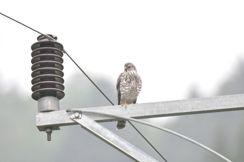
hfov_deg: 2.3
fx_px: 6091
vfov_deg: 1.5
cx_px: 122
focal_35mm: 900
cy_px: 81
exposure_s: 1/320
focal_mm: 600
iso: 2500
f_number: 6.3
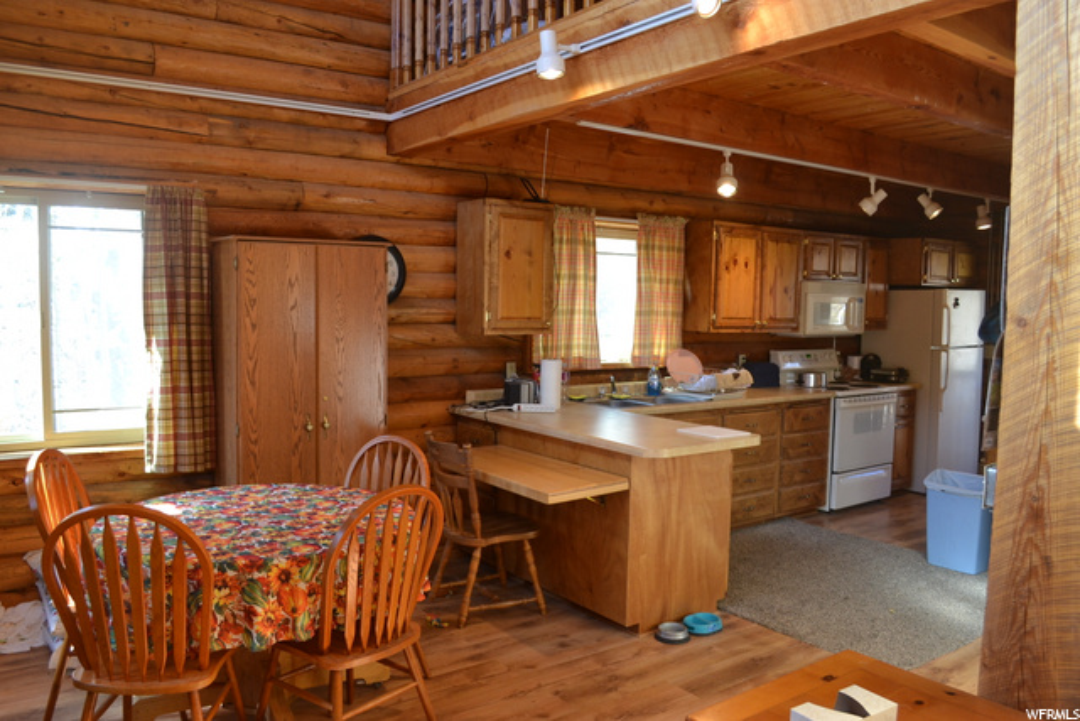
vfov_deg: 48.0
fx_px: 810
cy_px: 360
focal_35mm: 27
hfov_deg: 67.4
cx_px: 540
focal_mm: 18
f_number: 4.5
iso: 400
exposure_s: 1/80
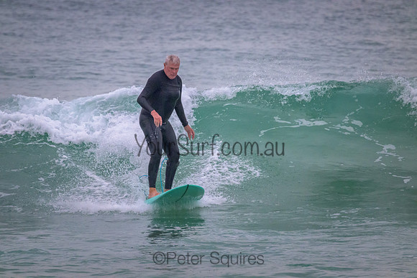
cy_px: 139
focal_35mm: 800
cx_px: 208
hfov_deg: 2.6
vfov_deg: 1.7
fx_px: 9268
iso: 6400
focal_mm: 800
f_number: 11
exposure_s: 1/800
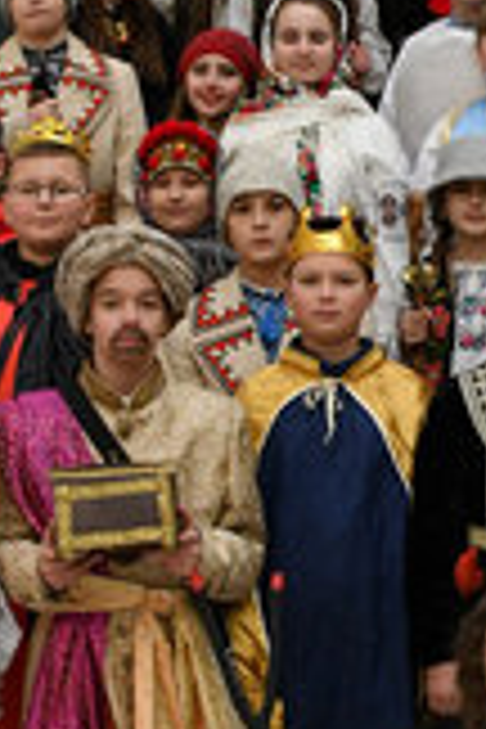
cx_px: 414
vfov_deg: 16.8
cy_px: 270
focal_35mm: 122
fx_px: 2470
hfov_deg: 11.2
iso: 1250
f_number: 4
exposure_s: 1/250
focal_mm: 22
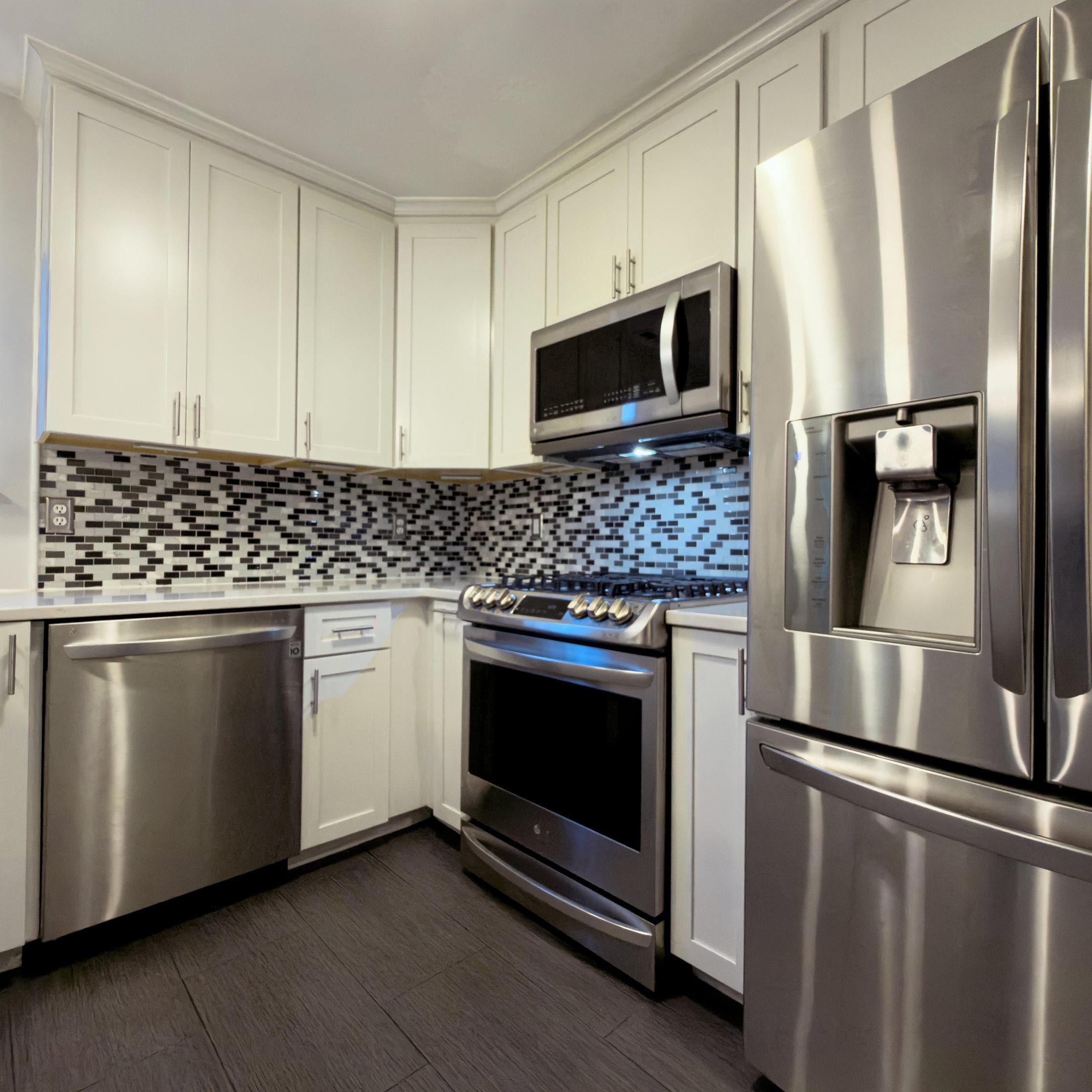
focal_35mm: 17
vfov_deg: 84.0
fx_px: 607
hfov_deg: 84.0
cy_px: 538
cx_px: 555
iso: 125
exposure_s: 1/30
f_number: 2.2
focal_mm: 2.22
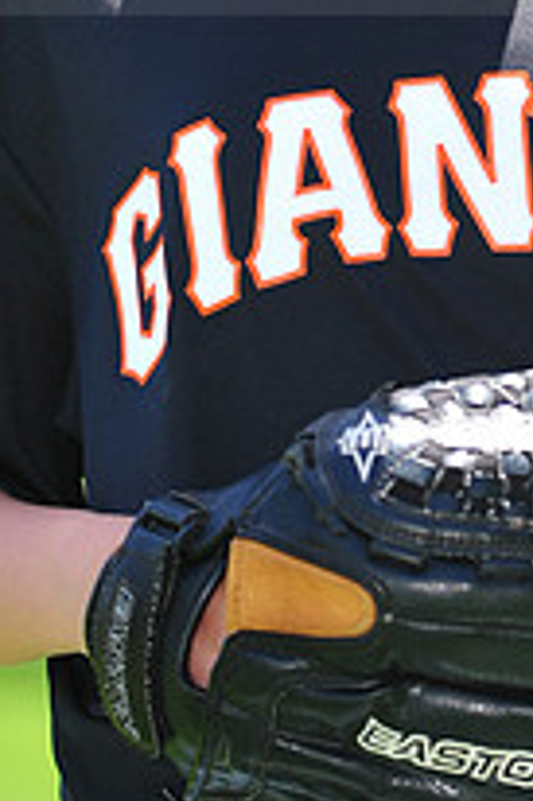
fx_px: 12501
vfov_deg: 3.7
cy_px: -109
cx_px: 393
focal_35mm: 562
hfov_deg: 2.4
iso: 200
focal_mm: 200
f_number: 4.5
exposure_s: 1/400
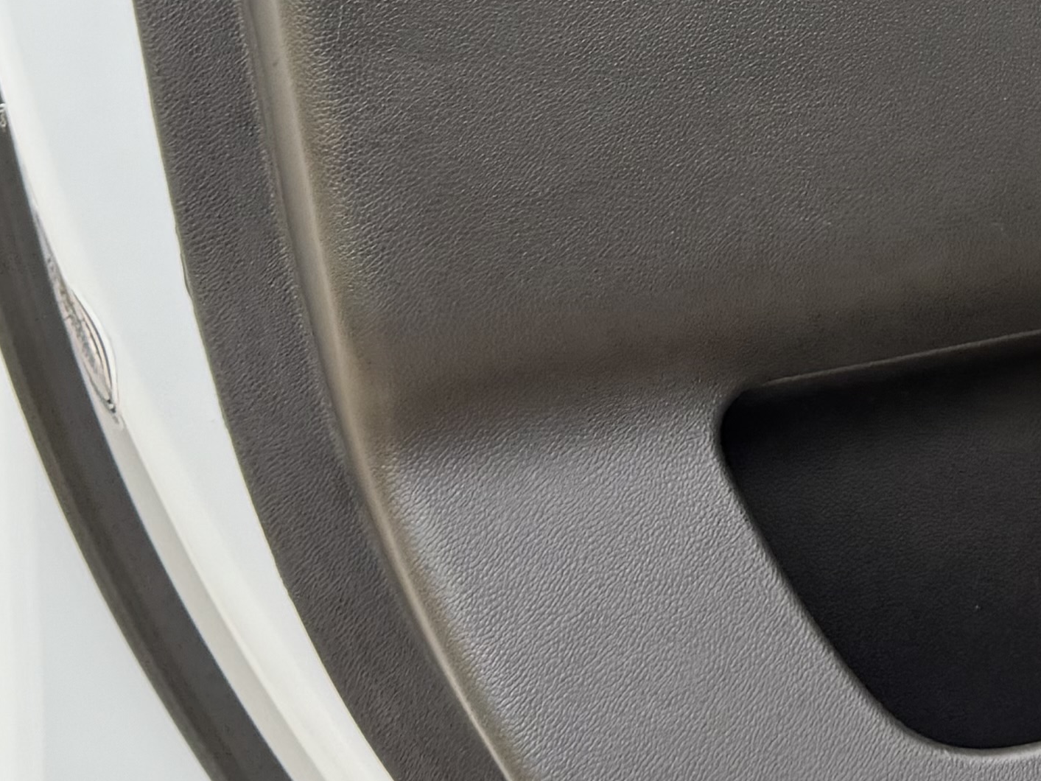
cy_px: -421
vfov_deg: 14.2
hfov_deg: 18.9
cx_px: 1302
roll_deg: +1.5
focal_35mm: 97
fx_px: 2917
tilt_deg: -16.5
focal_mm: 6.76
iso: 100
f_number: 1.78
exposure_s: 1/632
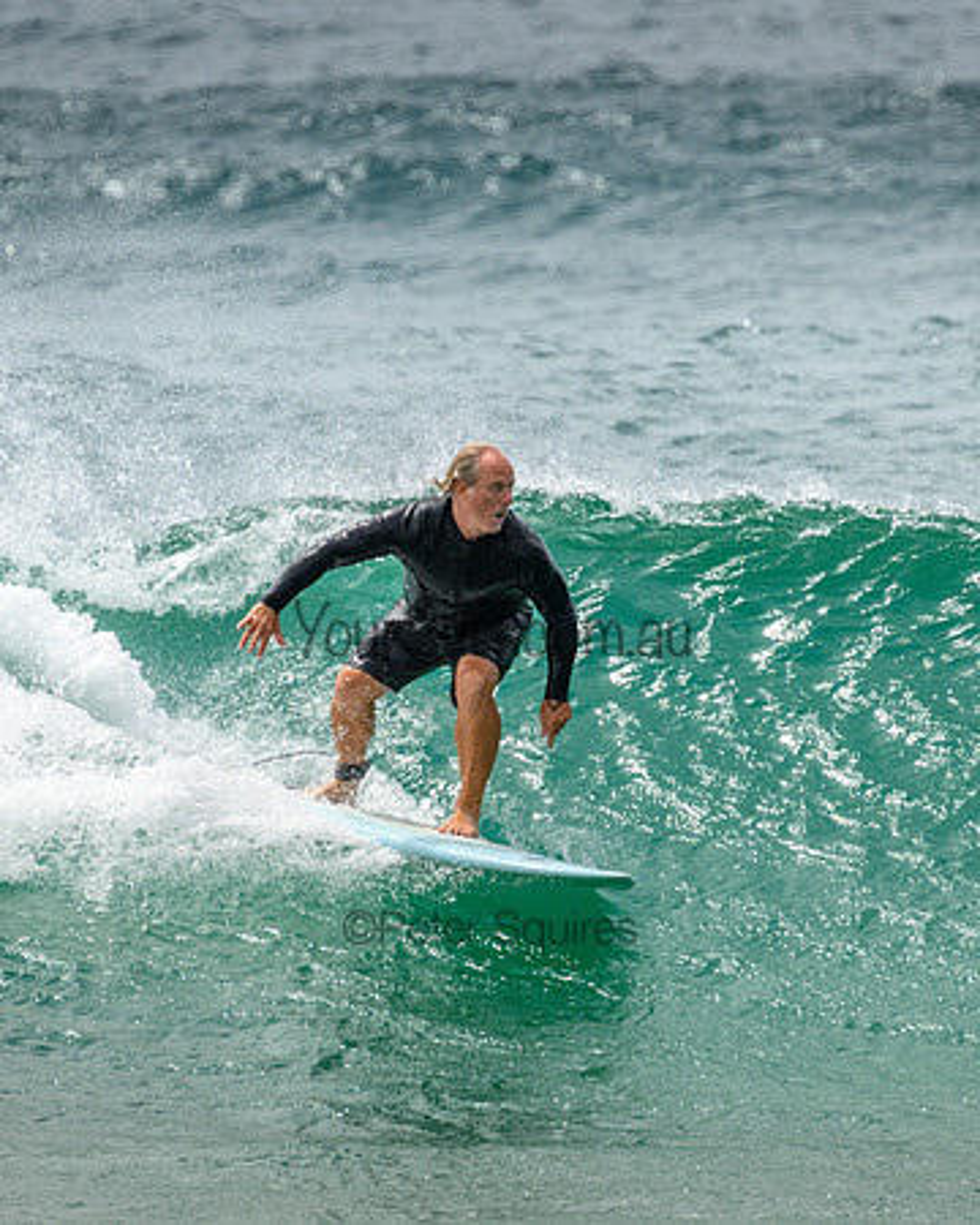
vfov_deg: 1.7
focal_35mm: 1126
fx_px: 40830
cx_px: 607
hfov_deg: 1.4
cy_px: 612
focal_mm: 800
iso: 720
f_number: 11
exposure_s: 1/2000
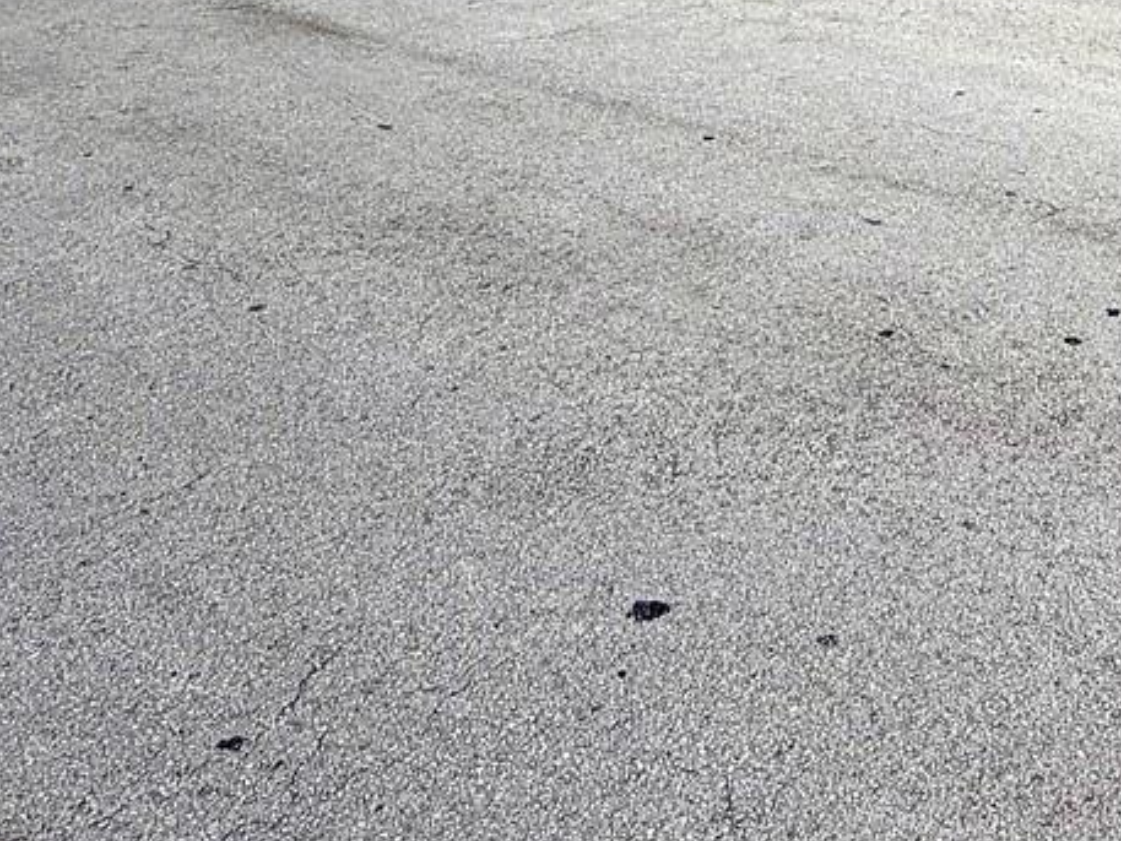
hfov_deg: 35.7
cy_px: -601
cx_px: 1077
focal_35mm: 49
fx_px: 1587
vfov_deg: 21.5
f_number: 2.2
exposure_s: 1/1259
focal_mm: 2.22
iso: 20
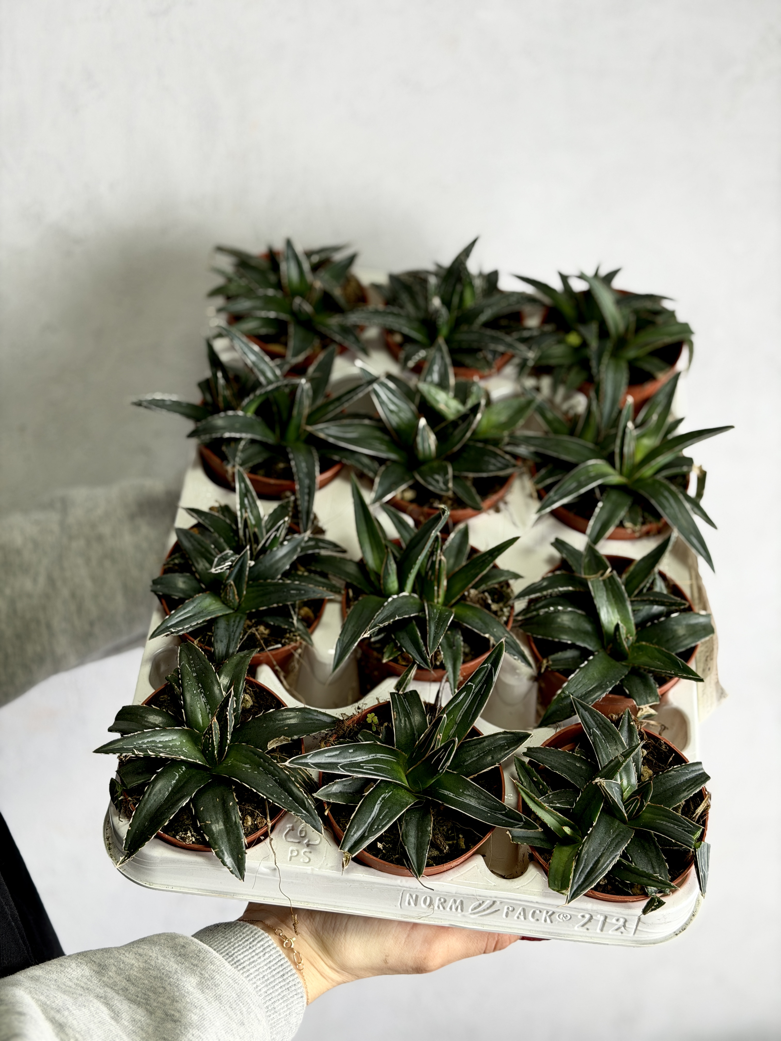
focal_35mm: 48
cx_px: 390
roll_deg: +2.3
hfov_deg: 30.3
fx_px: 1444
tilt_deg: -14.9
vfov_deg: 39.7
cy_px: 520
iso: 50
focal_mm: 6.76
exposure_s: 1/171
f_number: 1.78
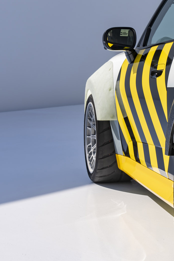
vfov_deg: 19.7
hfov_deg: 13.0
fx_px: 747
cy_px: 76
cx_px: 191
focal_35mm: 103
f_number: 7.1
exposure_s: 1/100
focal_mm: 46
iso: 100
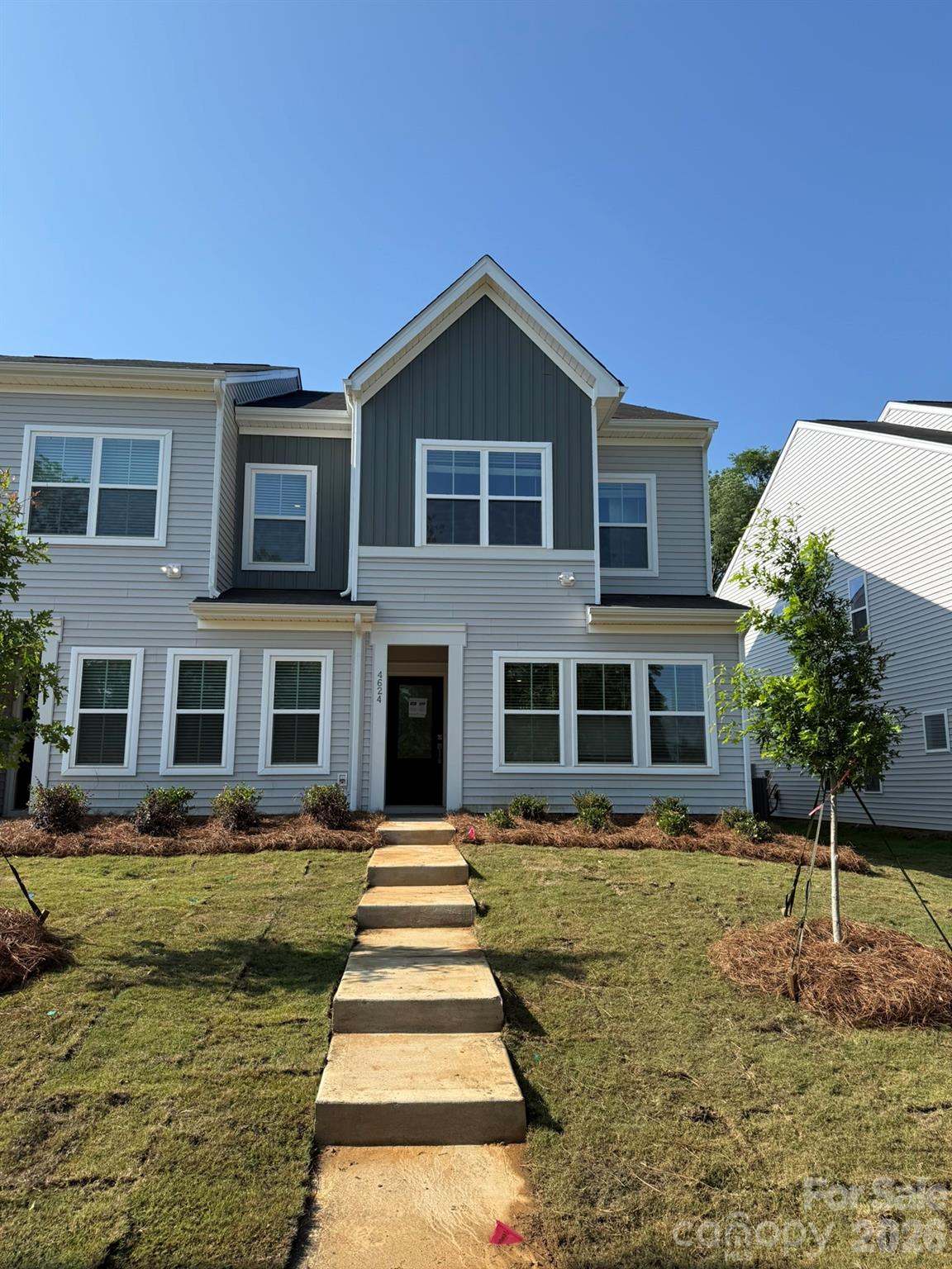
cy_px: 634
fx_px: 880
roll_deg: -0.7
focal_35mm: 24
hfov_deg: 56.8
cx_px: 476
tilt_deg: +10.8
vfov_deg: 71.6
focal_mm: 6.76
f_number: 1.78
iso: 80
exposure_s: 1/3425
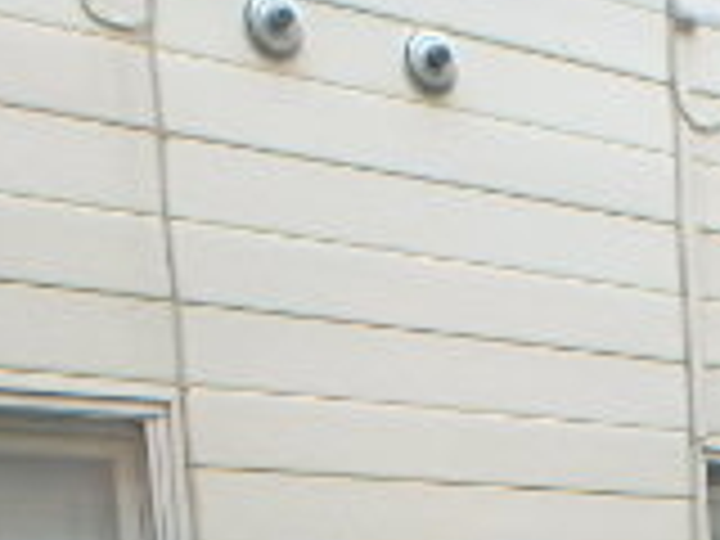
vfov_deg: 14.8
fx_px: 1747
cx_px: 855
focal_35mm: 84
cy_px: 1044
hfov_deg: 21.7
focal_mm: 3.7
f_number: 3.5
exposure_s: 1/125
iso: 125
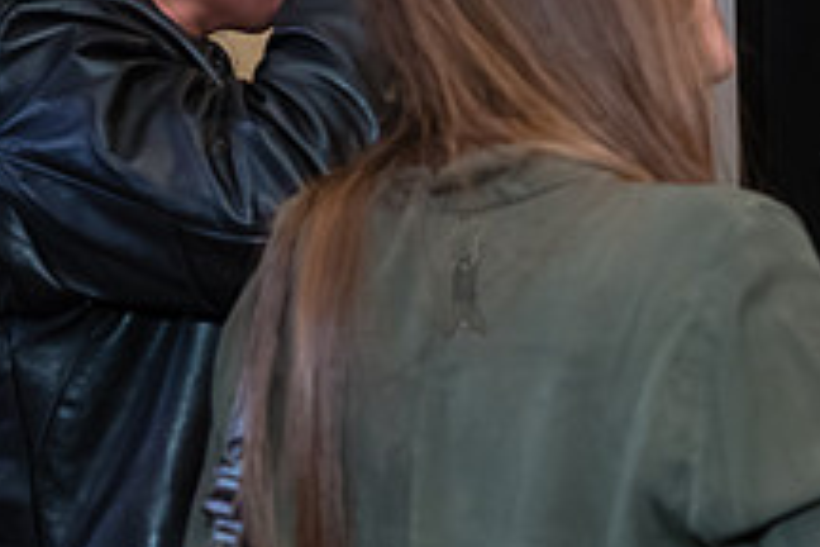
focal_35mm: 118
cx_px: 1212
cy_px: 96
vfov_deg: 11.6
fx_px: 2688
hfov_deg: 16.0
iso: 6400
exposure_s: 1/200
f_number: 5
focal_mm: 35
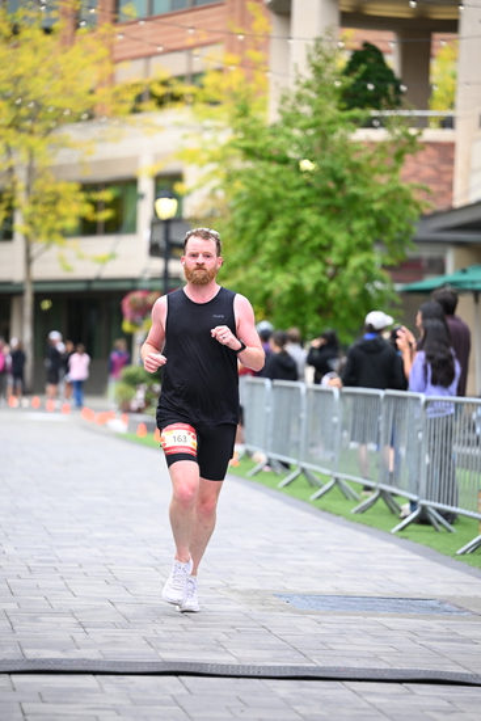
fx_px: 2704
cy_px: 360
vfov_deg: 15.2
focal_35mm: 135
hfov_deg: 10.2
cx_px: 240
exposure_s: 1/2000
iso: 1000
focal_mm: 135
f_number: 2.8
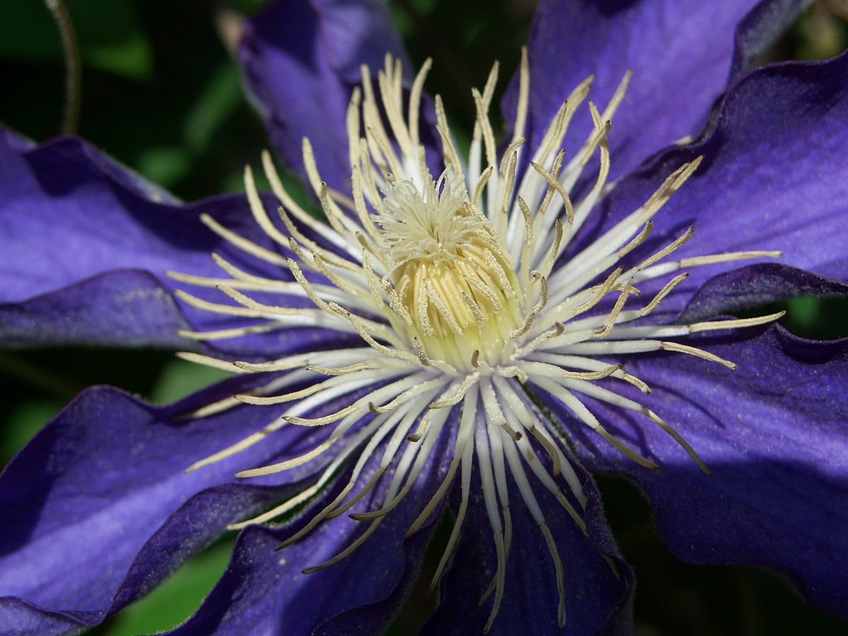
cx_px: 424
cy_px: 318
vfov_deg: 22.3
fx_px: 1617
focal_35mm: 66
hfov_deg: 29.4
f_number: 3.7
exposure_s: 1/1000
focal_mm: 14.2
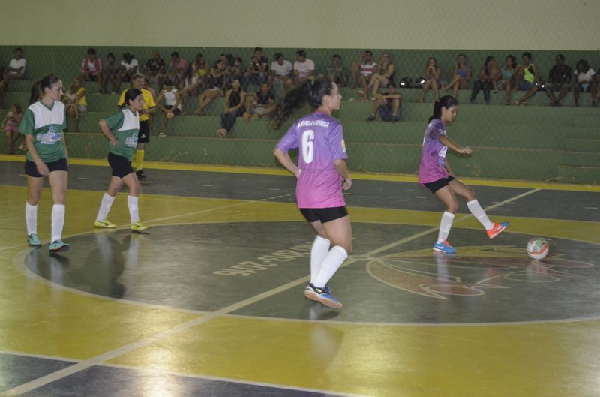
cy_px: 198
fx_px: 1122
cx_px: 300
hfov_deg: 29.9
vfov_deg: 20.1
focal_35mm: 68
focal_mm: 45
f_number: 5.3
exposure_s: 1/60
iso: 3200
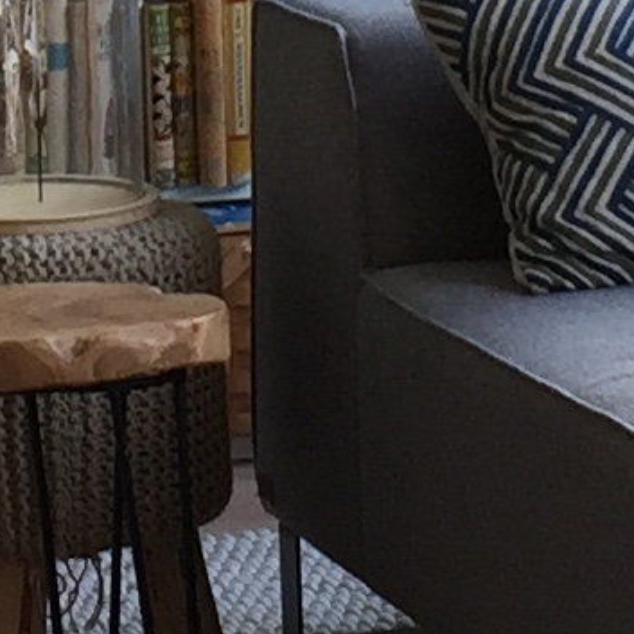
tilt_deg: -1.6
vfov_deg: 7.2
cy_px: -578
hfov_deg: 7.4
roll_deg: +0.9
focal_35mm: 237
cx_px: 4
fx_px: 4911
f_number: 2.2
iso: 40
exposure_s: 1/50
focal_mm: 4.15
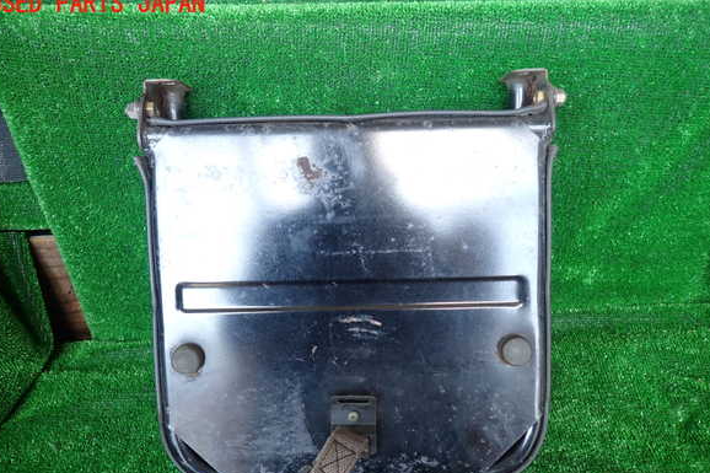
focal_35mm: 27
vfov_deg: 47.8
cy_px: 265
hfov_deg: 67.4
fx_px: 532
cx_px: 350
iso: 100
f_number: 2
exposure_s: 1/60
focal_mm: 4.5
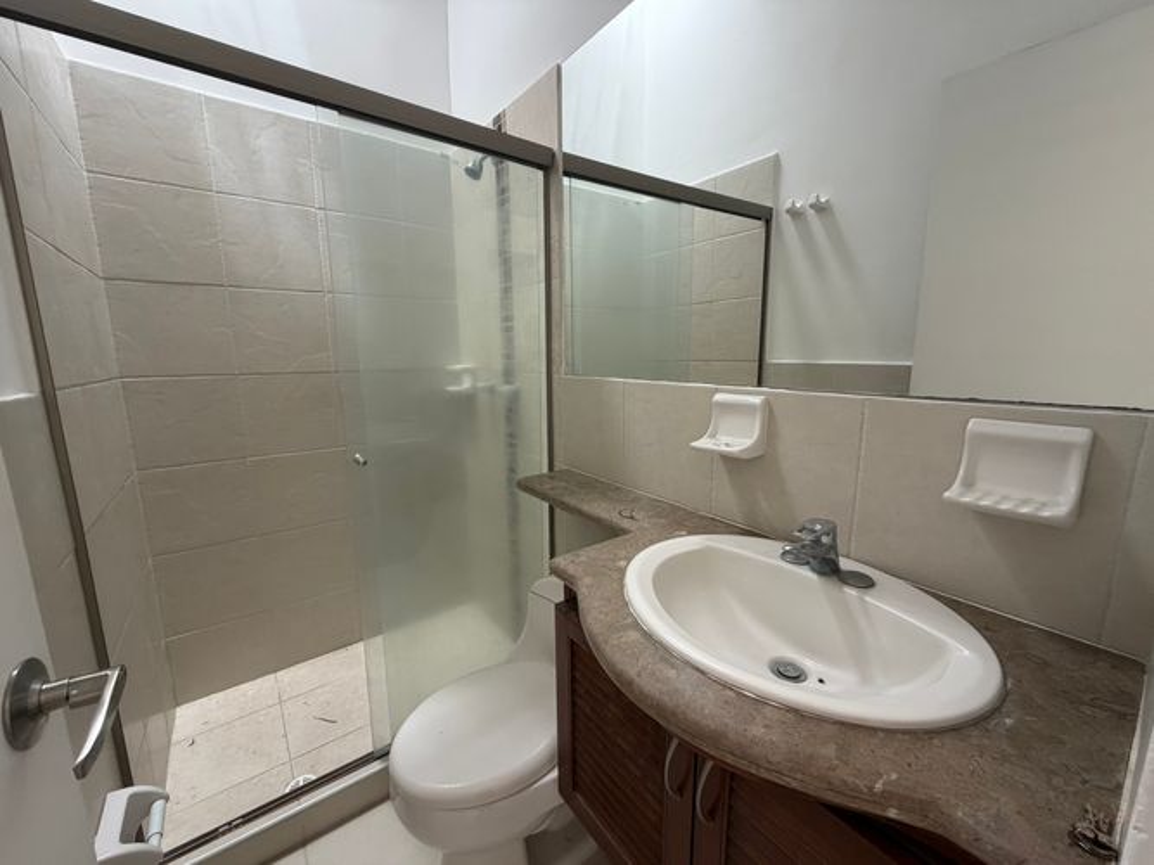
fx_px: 467
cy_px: 432
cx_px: 577
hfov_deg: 102.1
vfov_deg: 85.7
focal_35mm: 14
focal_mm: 2.22
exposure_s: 1/121
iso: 200
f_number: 2.2
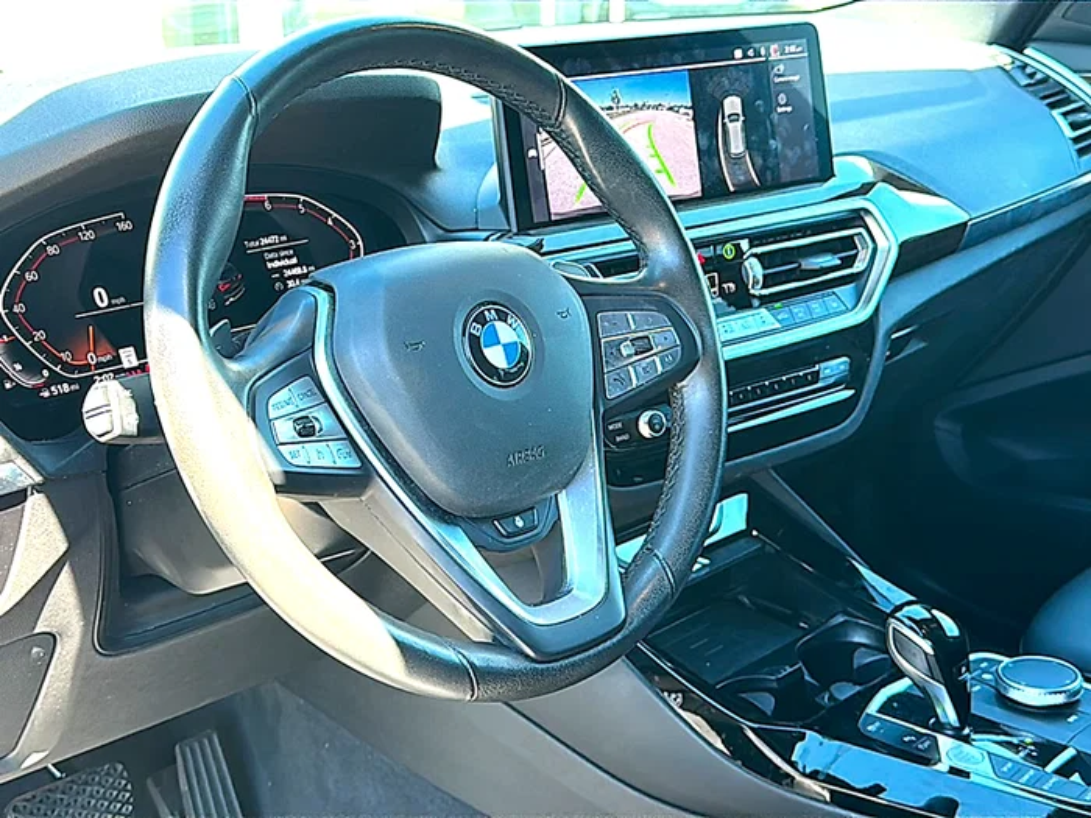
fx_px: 1261
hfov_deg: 46.8
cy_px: 409
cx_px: 546
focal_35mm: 40
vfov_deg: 36.0
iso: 100
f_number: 1.78
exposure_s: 1/203
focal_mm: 6.86
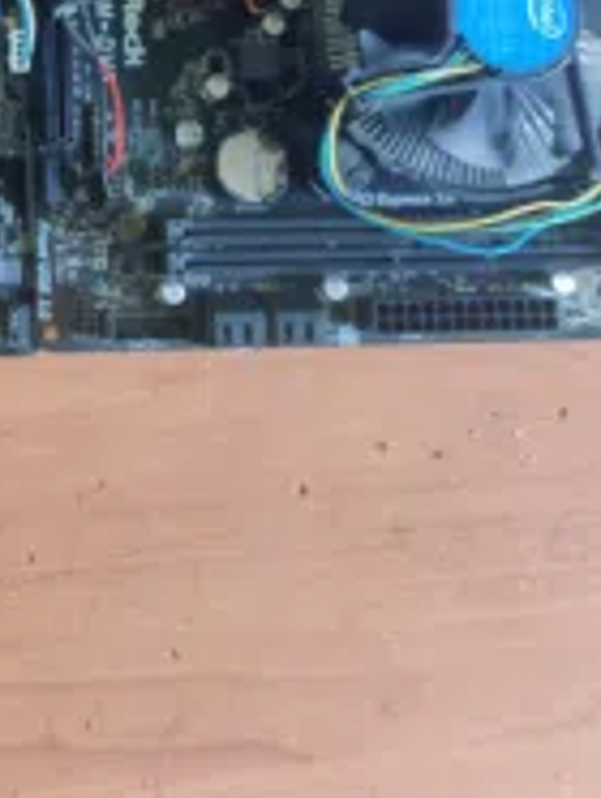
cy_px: 30
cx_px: 30
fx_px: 1340
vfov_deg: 31.1
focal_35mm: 58
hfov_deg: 24.4
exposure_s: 1/20
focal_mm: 4.75
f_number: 1.65
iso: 640
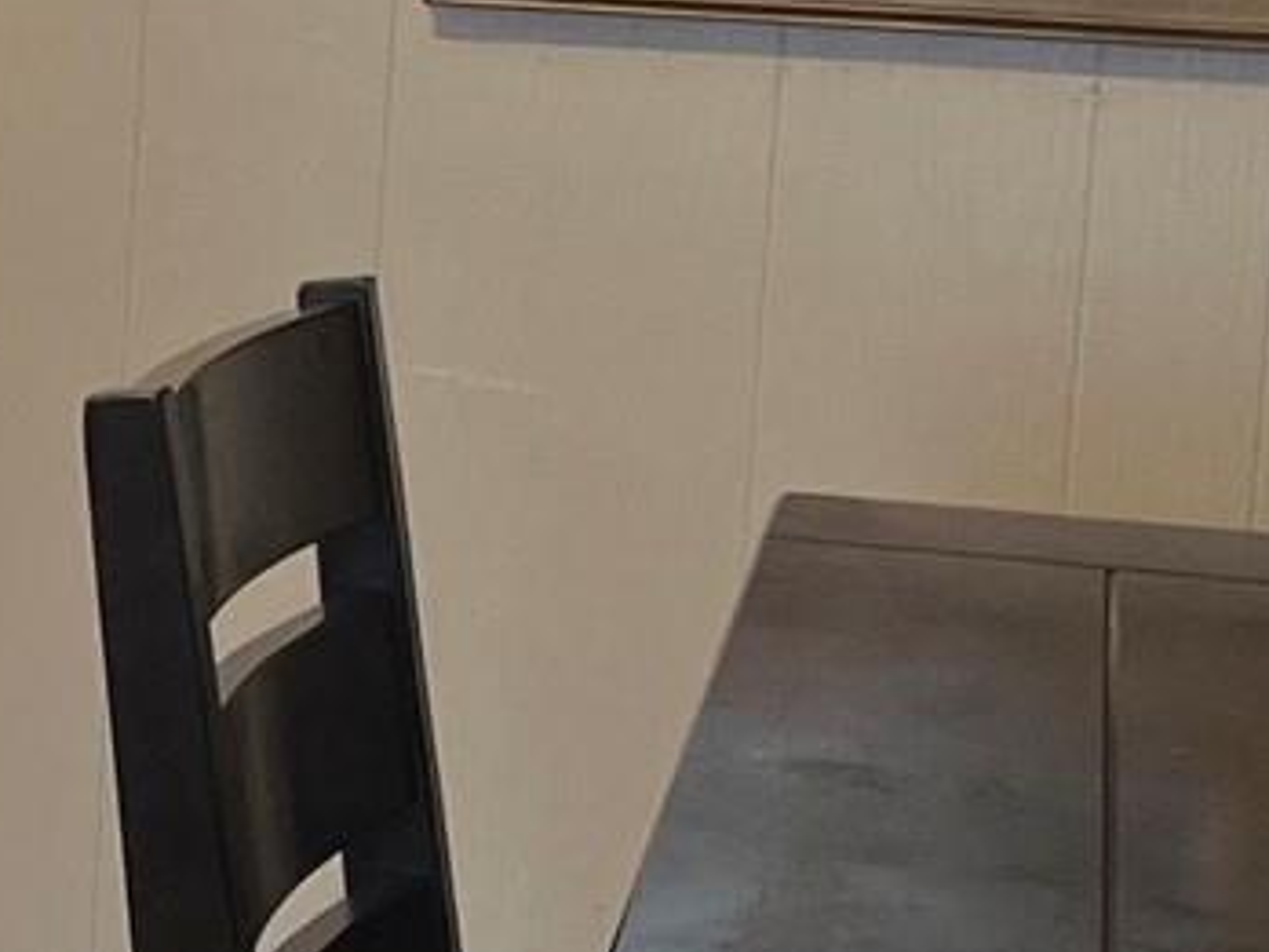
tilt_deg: -7.2
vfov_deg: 9.7
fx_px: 5609
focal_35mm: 153
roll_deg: -1.6
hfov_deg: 11.4
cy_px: 131
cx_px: -1397
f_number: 1.6
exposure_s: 1/60
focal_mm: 5.1
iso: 125
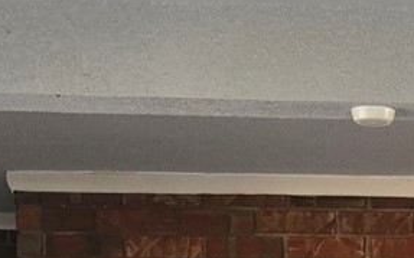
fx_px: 1838
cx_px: 534
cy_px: 689
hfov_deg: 12.5
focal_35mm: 163
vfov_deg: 7.4
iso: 640
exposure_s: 1/60
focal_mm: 5.4
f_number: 1.8
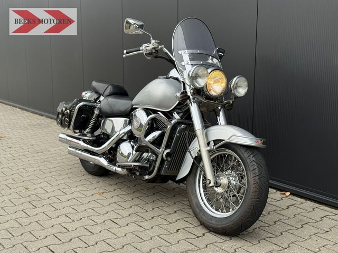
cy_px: 126
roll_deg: +0.2
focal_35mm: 48
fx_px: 469
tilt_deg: -9.2
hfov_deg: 39.7
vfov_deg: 30.3
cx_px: 169
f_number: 1.78
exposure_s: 1/400
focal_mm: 6.76
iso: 64
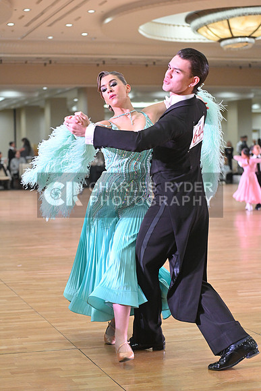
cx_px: 130
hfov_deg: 17.1
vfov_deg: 25.4
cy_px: 196
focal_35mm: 80
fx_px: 869
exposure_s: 1/320
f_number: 4
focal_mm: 80
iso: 3200
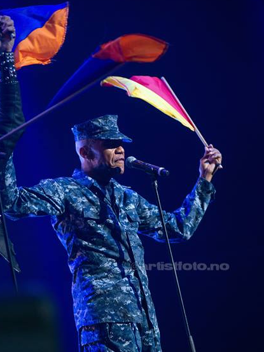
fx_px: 1718
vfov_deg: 11.7
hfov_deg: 8.8
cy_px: 220
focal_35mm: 169
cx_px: 135
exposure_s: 1/640
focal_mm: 135
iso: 1250
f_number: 3.5
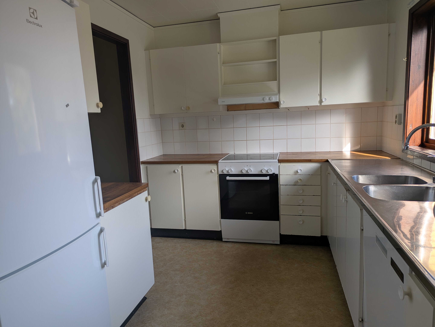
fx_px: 302
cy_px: 164
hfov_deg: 71.5
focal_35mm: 24
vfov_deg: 56.9
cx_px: 218
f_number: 1.85
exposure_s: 1/57.8
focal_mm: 6.81
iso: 26
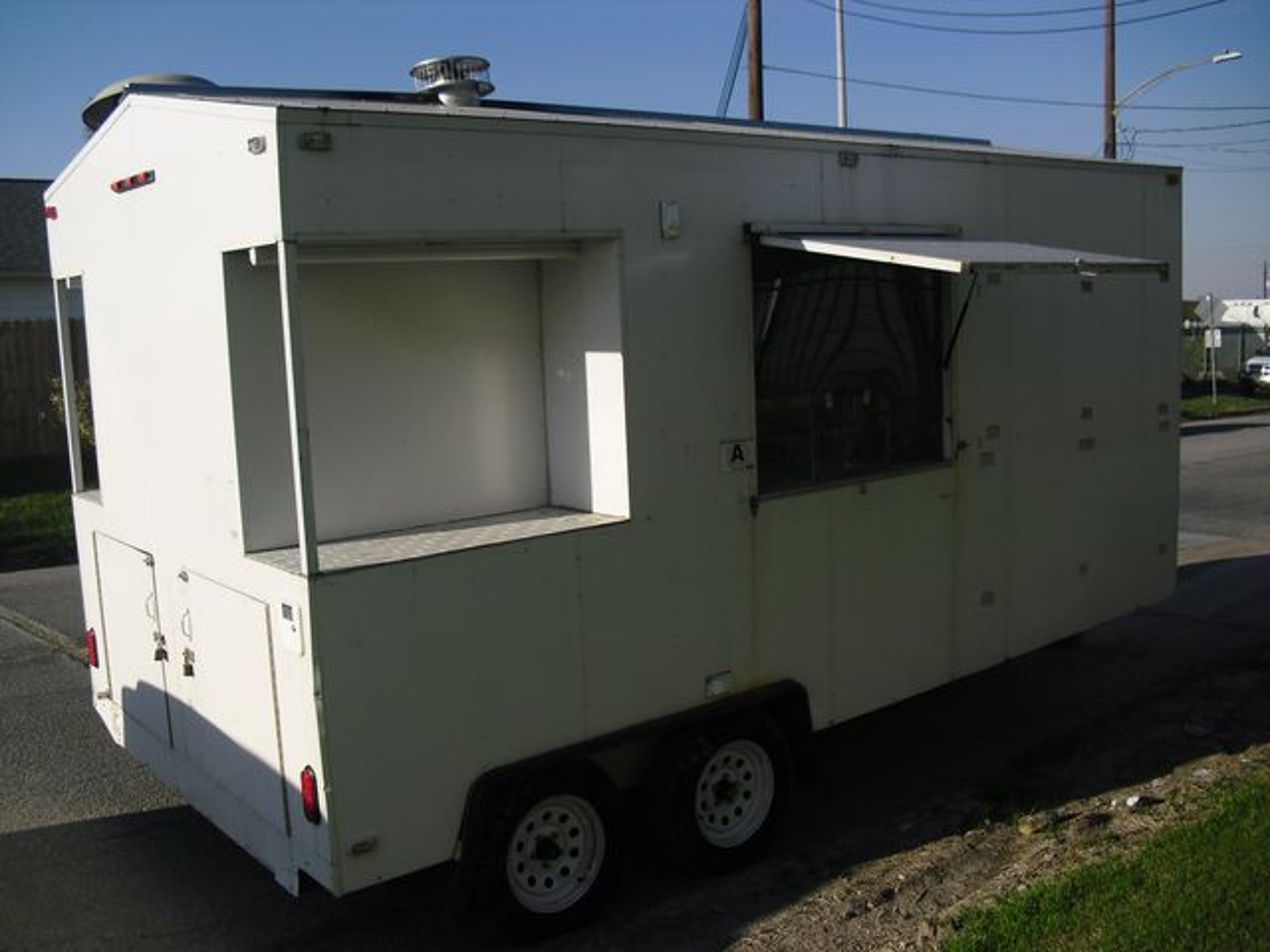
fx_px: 1321
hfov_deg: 51.4
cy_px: 476
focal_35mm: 36
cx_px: 635
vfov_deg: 39.7
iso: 80
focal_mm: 6.3
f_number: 7.8
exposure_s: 1/200
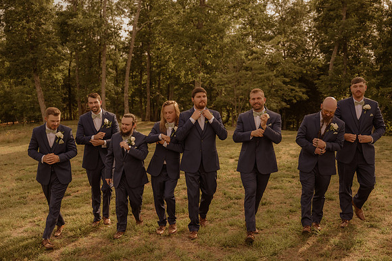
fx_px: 425
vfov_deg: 34.2
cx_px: 196
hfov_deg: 49.5
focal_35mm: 39
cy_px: 130
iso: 500
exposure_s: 1/2000
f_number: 2.8
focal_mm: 39
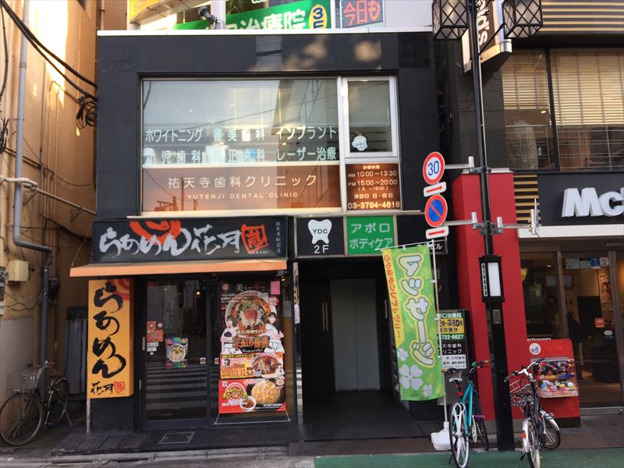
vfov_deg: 48.2
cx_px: 312
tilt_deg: +6.5
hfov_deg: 61.7
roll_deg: +1.0
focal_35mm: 29
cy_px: 234
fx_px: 523
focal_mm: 4.15
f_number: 2.2
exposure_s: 1/238
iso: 32
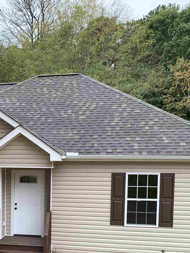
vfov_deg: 34.8
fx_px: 395
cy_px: 190
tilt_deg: -3.9
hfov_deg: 25.8
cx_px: 5
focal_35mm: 54
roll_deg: -1.0
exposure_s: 1/149
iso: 25
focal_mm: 4.25
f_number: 1.8
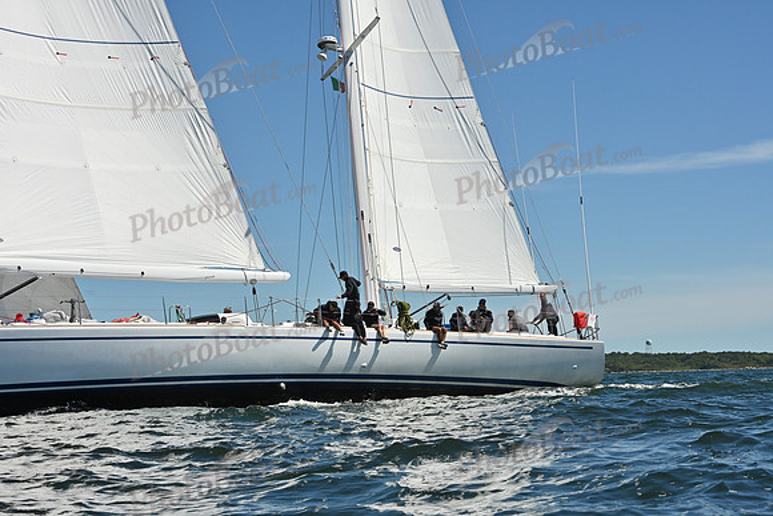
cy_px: 258
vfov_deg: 19.5
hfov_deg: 28.8
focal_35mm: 70
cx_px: 386
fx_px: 1503
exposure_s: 1/800
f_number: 14
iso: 320
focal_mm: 70
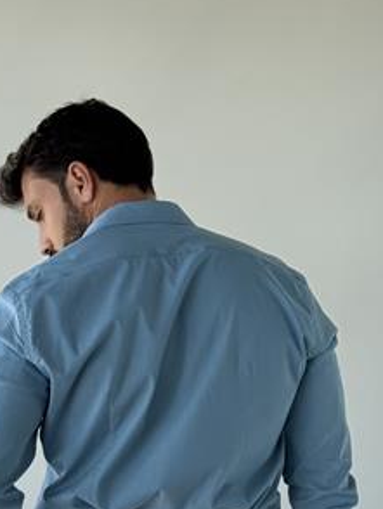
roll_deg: -0.4
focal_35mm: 87
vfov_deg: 22.3
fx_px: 1282
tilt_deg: +1.7
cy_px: 366
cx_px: 156
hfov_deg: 17.0
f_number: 1.78
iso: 64
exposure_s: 1/452
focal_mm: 6.76
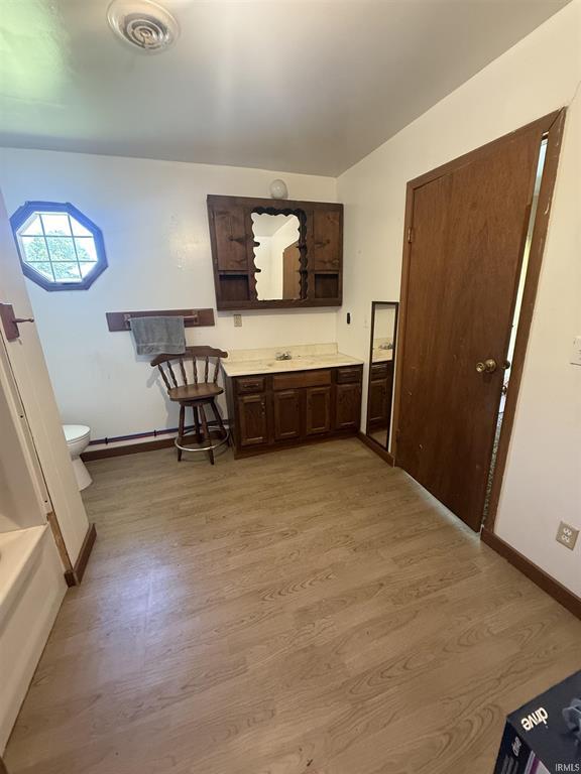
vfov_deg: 102.1
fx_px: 313
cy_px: 387
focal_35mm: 14
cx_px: 290
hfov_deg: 85.7
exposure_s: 1/60
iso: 500
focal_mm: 2.22
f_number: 2.2
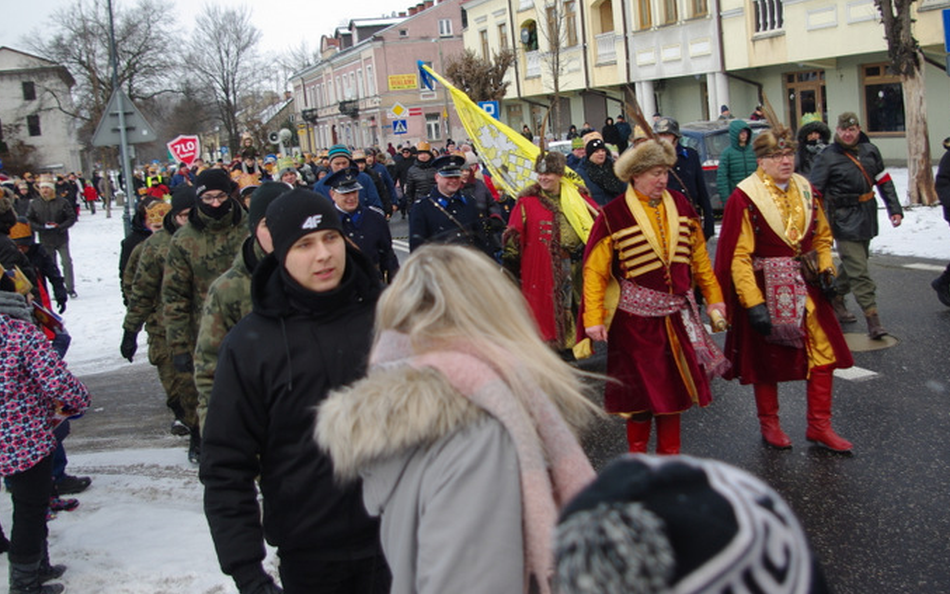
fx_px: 1061
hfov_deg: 48.2
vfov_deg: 31.2
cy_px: 251
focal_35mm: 41
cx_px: 500
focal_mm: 23
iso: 140
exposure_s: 1/350
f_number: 4
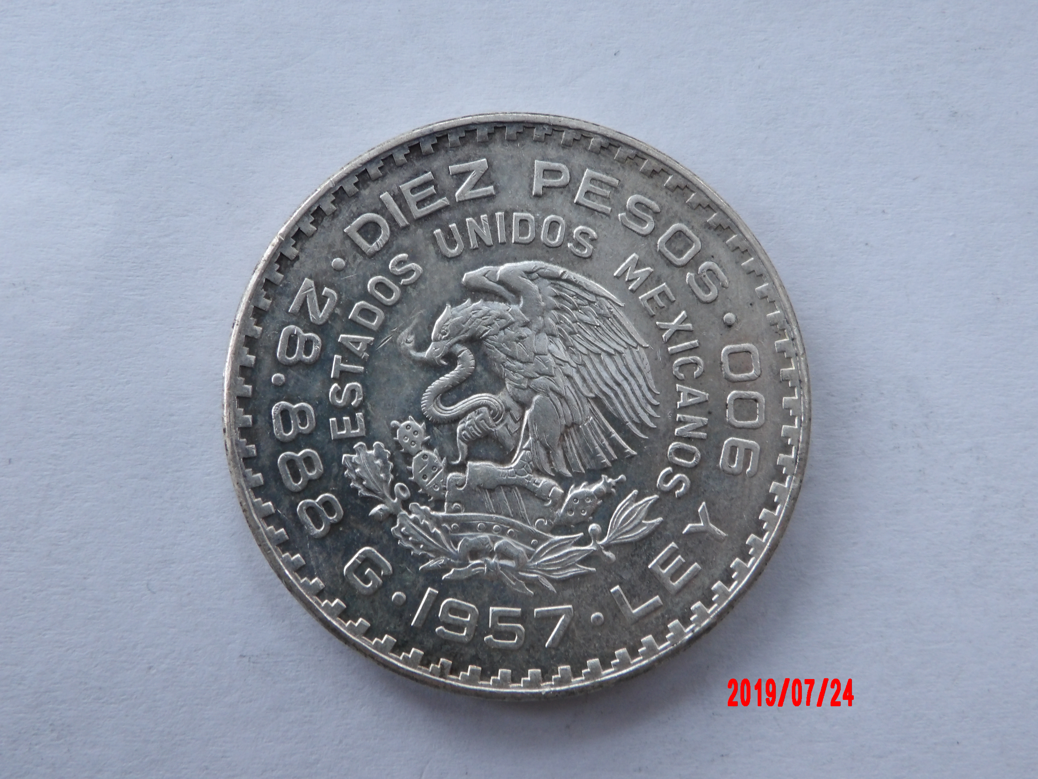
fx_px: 1259
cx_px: 519
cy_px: 390
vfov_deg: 34.3
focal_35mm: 42
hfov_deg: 44.8
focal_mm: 7.6
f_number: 4.9
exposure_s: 1/18
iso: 200
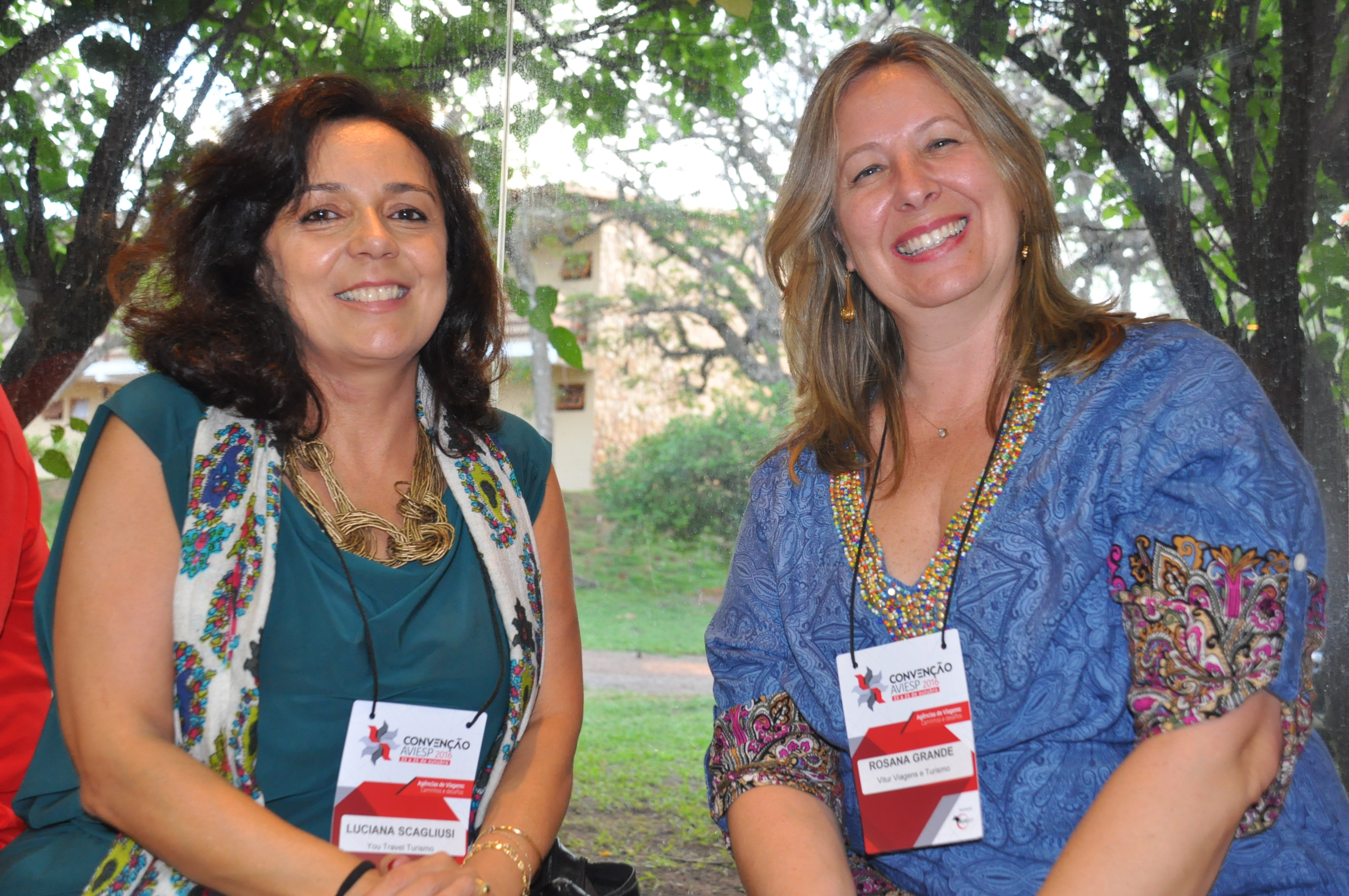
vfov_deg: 31.8
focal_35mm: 42
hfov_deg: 46.4
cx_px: 674
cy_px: 448
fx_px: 1572
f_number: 4.5
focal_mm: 28
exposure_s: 1/60
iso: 1000
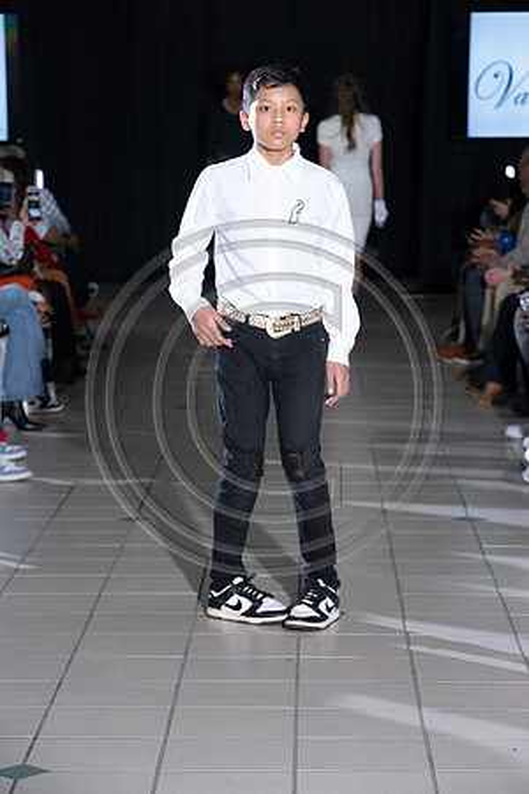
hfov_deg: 12.2
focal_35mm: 112
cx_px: 264
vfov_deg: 18.3
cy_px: 397
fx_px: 2468
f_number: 6.3
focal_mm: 112
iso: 1250
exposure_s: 1/160
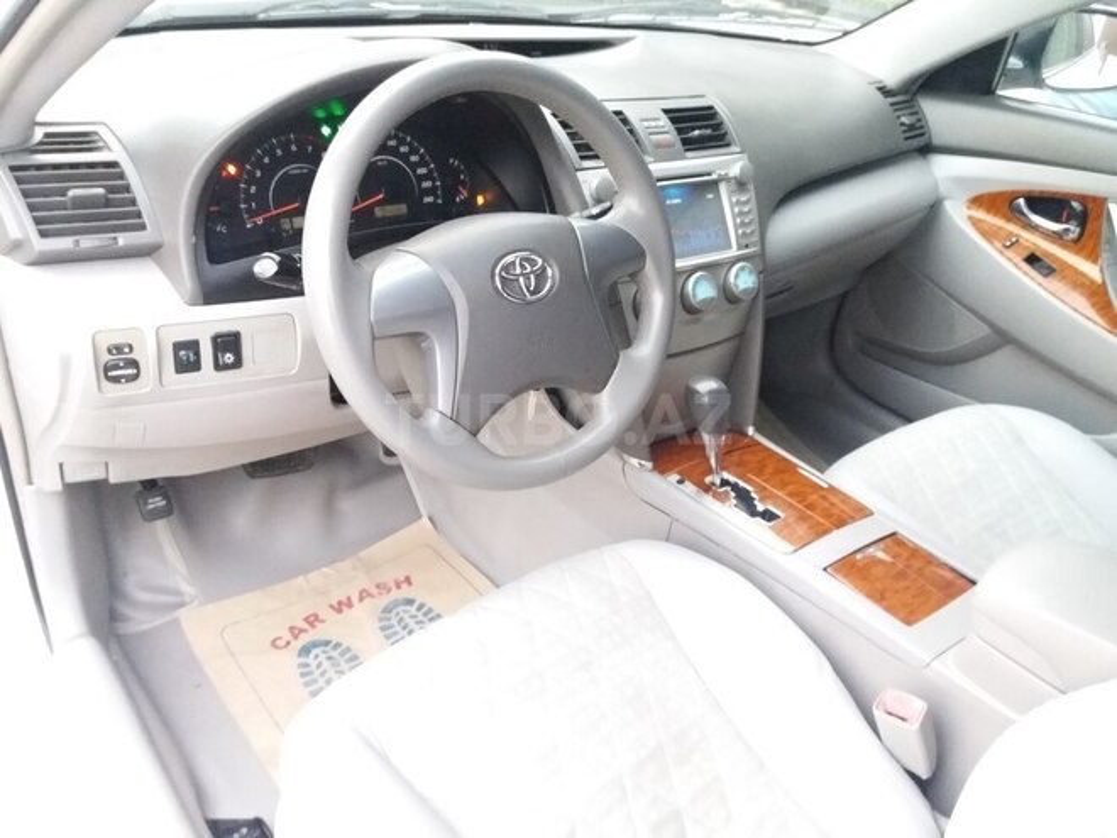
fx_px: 904
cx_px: 558
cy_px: 419
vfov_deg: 49.7
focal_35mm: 28
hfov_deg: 63.4
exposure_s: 1/17
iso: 400
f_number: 1.9
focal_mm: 3.7
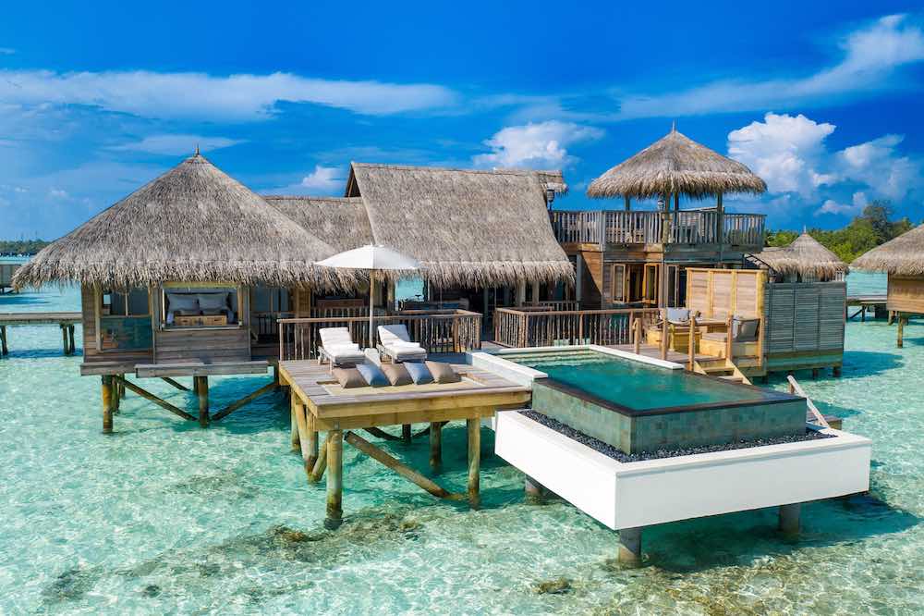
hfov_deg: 65.5
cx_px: 462
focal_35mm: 28
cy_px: 308
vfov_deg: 46.4
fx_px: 718
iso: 100
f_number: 3.5
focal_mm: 10.26
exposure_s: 1/320
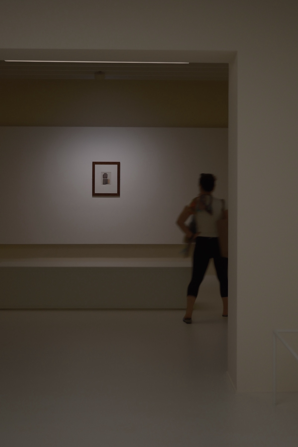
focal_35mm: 35
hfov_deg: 37.9
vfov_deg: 54.4
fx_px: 435
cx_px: 149
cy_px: 224
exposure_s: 1/12
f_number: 2.8
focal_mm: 23
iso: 100
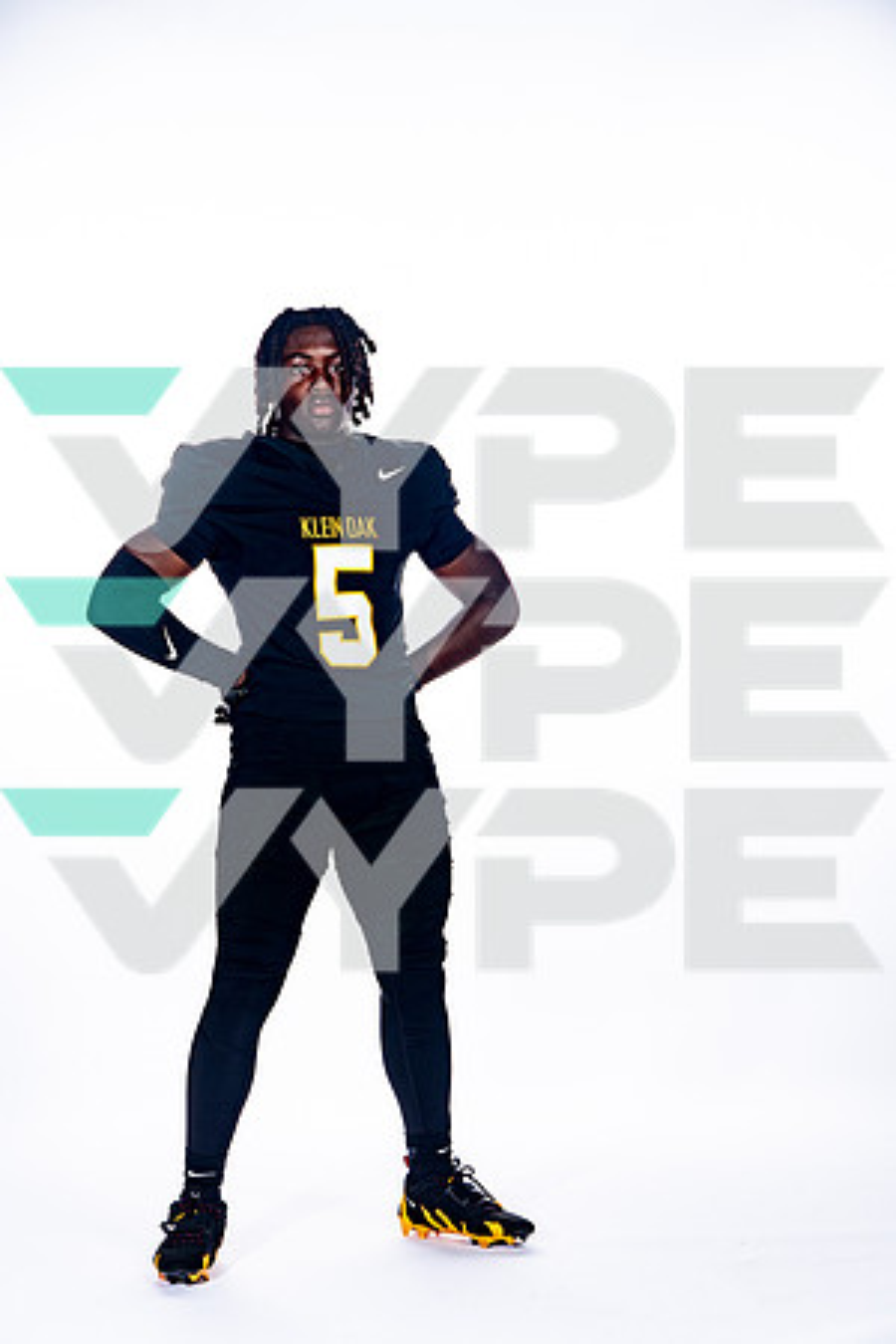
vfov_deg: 22.6
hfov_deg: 15.2
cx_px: 448
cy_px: 672
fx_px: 3360
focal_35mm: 90
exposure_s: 1/250
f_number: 8
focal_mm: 90
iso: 250
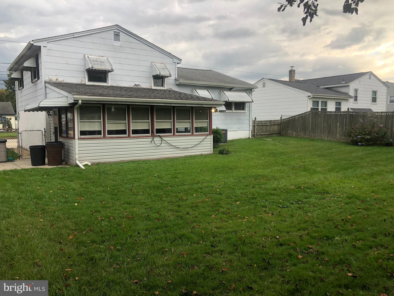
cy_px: 148
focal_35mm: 28
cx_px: 197
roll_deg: +0.5
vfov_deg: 49.7
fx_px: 319
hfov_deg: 63.4
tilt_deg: -5.5
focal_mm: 3.99
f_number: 1.8
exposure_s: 1/157
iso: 20
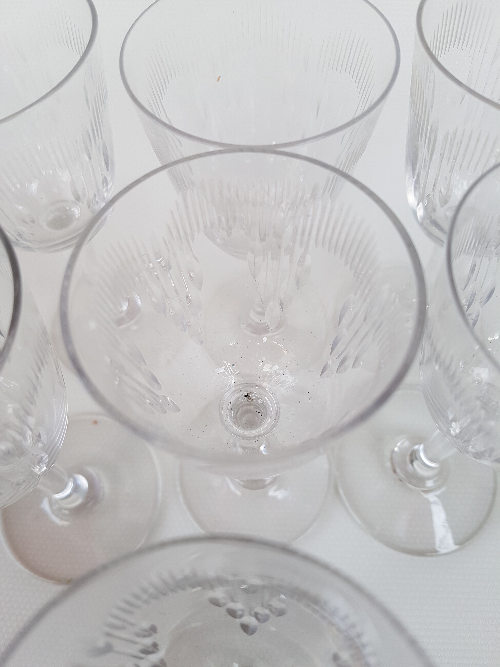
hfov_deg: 53.1
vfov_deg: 67.3
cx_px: 250
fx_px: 501
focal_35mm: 26
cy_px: 334
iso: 64
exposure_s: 1/358
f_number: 1.7
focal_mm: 4.2
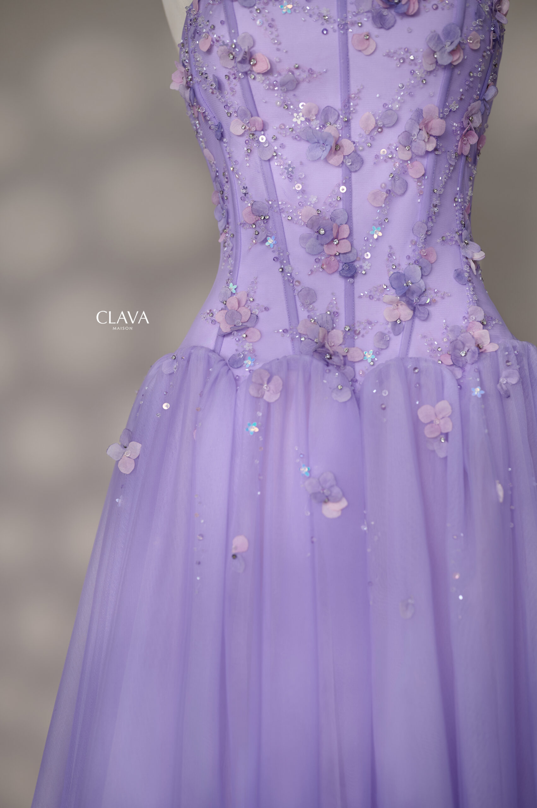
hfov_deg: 27.0
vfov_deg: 39.6
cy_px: 404
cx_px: 268
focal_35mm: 50
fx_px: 1120
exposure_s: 1/125
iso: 160
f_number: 2.8
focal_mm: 50
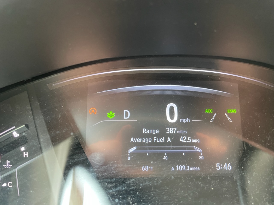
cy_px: 102
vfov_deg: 53.1
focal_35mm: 26
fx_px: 206
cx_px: 137
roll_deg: +0.4
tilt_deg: -22.3
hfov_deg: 67.3
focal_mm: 4.2
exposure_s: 1/60
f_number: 1.6
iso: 320
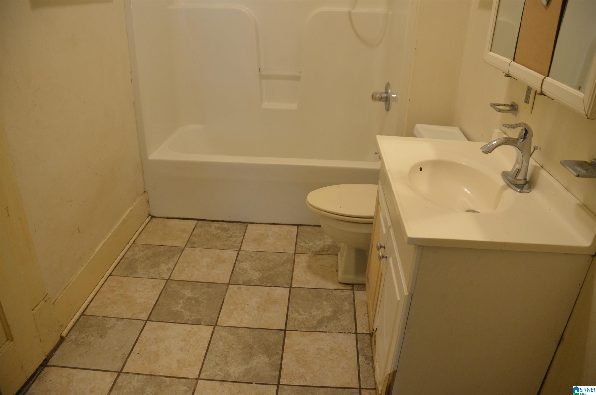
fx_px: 496
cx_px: 298
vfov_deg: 43.4
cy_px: 198
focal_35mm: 30
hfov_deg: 62.0
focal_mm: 20
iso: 720
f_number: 4
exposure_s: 1/60
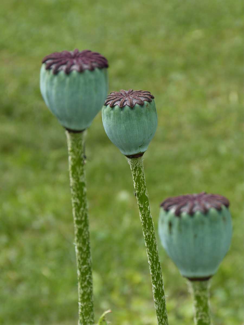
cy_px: 162
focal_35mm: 188
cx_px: 122
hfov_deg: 7.9
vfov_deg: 10.5
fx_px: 1767
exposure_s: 1/250
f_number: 5
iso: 100
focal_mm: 33.9
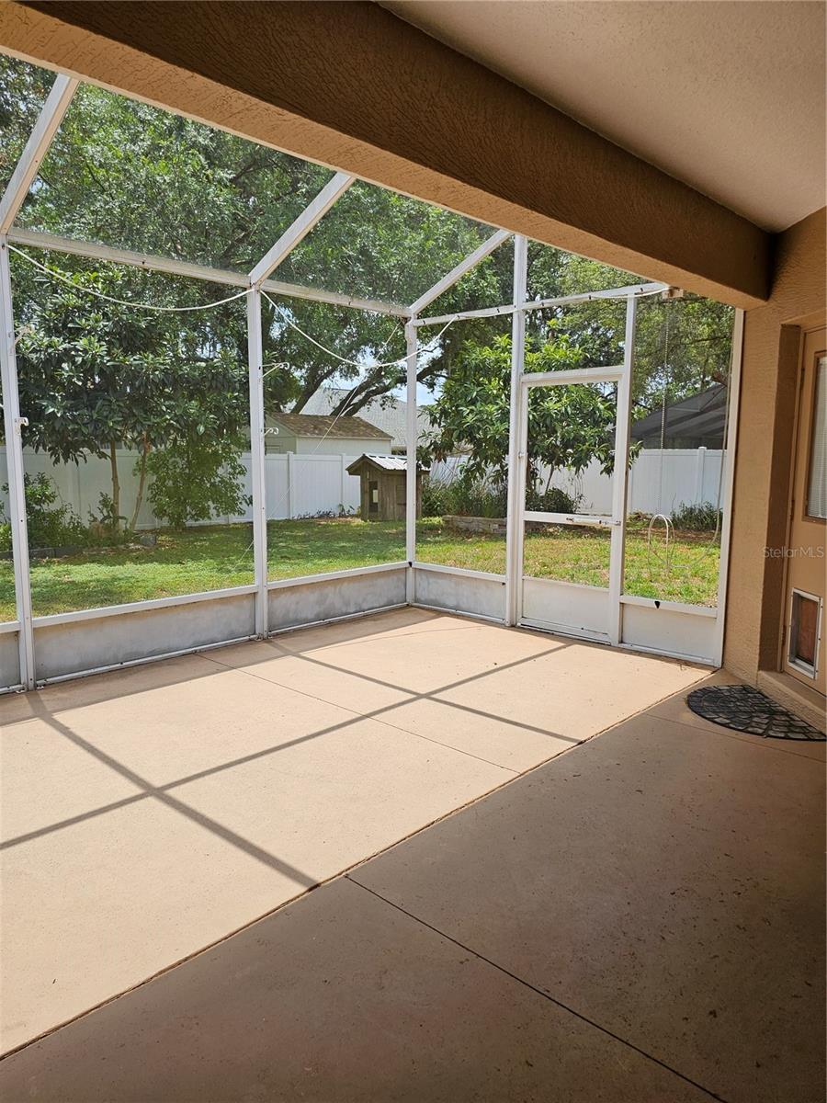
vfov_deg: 73.9
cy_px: 552
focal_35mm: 23
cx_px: 414
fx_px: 733
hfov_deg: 58.9
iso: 16
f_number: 1.7
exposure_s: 1/480
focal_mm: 6.3
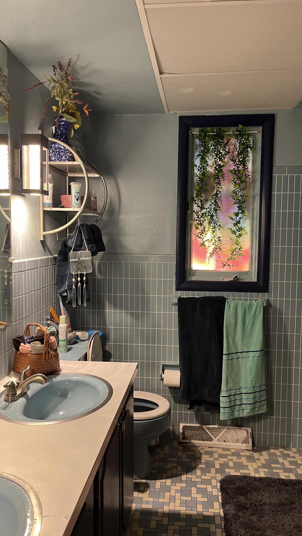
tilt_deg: -5.4
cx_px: 150
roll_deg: +0.2
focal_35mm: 29
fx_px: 413
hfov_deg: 40.2
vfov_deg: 66.1
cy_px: 266
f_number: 1.6
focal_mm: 5.1
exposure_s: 1/60
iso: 400
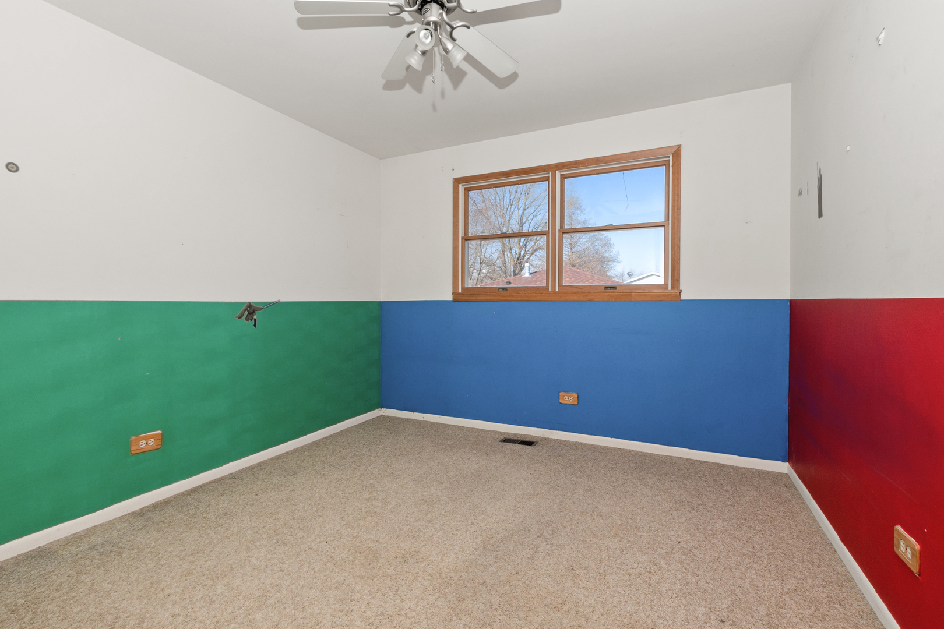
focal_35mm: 15
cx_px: 472
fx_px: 393
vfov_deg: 77.3
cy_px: 314
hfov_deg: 100.4
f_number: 7.1
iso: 250
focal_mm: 10
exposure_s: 1/100
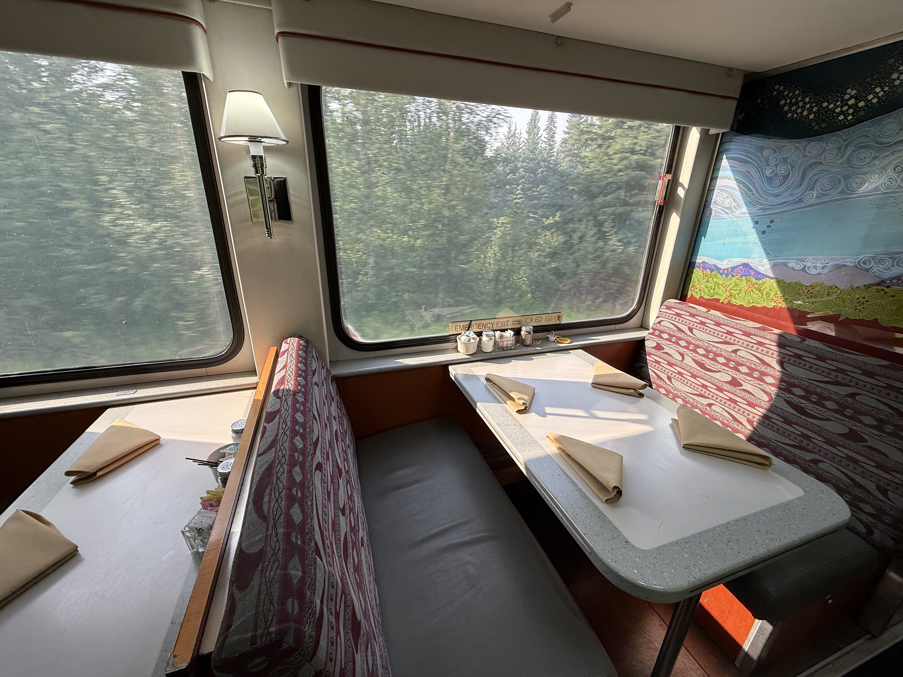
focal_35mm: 14
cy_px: 338
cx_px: 452
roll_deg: -1.6
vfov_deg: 85.7
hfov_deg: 102.1
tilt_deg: -17.8
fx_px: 365
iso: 100
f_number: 2.2
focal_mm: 2.22
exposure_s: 1/120
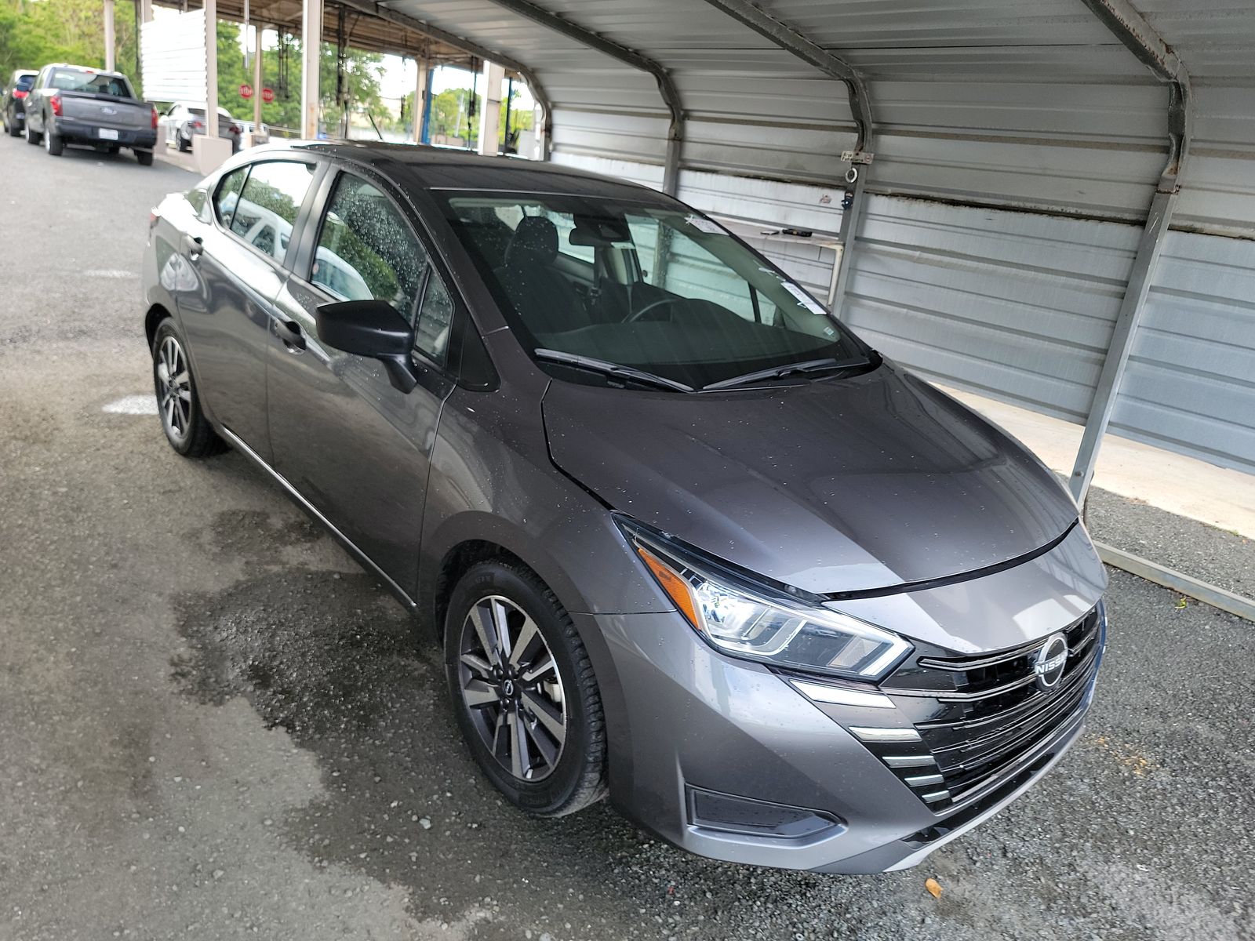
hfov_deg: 71.6
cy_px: 470
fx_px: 870
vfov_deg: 56.8
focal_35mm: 24
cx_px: 628
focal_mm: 6.7
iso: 74
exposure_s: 1/119
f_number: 1.8
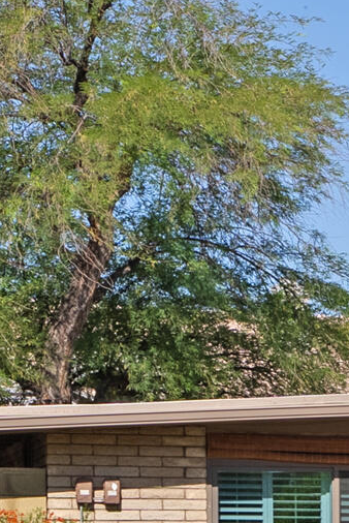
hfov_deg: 7.4
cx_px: 1050
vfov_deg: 12.3
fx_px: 2367
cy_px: 642
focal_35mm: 163
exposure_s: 1/125
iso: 200
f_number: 8
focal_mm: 33
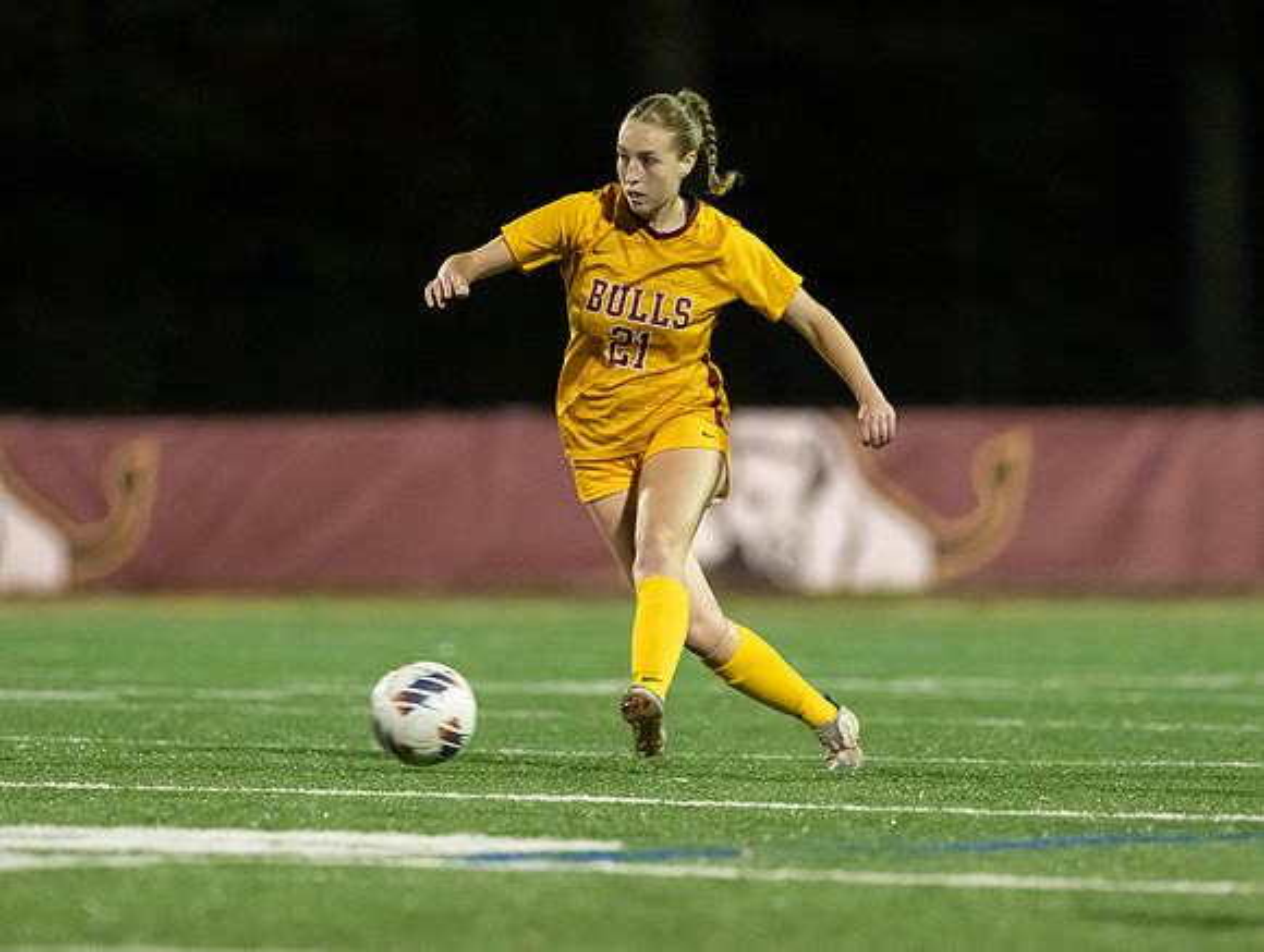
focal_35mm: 459
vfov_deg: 3.2
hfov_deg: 4.3
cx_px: 710
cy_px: 440
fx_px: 16788
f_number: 2.8
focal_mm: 300
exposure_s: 1/1000
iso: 16000
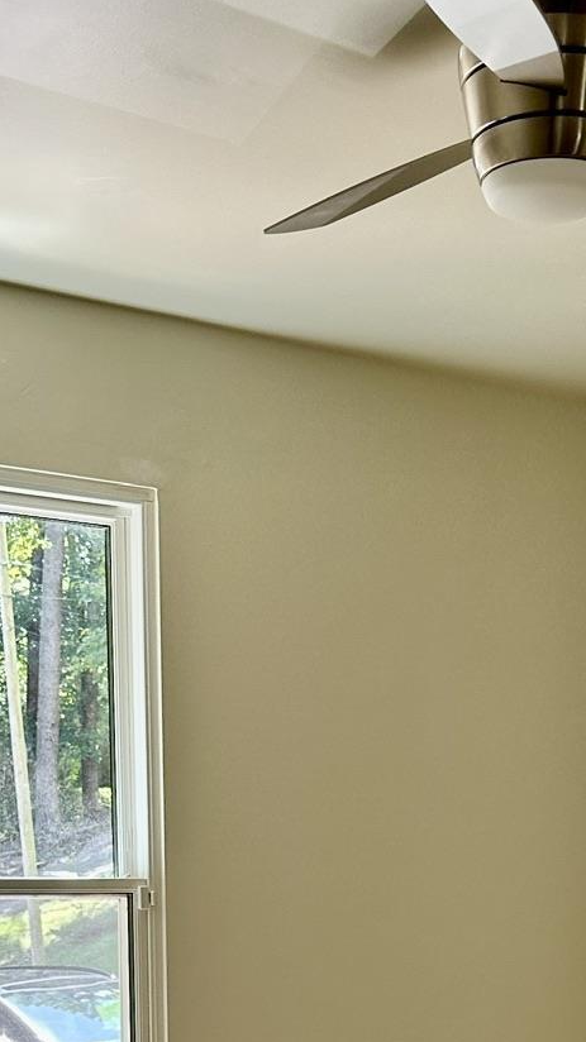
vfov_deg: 28.6
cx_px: 343
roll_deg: -0.4
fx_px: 1797
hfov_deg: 18.5
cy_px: 1209
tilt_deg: -10.0
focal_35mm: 65
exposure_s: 1/121
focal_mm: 6.86
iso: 100
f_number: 1.78
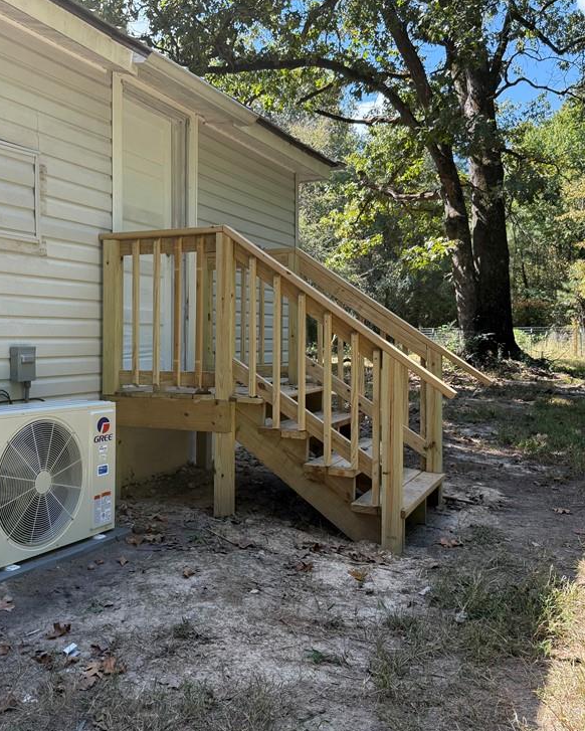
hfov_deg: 44.3
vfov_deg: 54.2
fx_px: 714
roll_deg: -0.2
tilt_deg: -0.5
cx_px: 232
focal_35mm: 33
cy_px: 351
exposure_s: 1/788
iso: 100
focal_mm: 6.76
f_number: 1.78
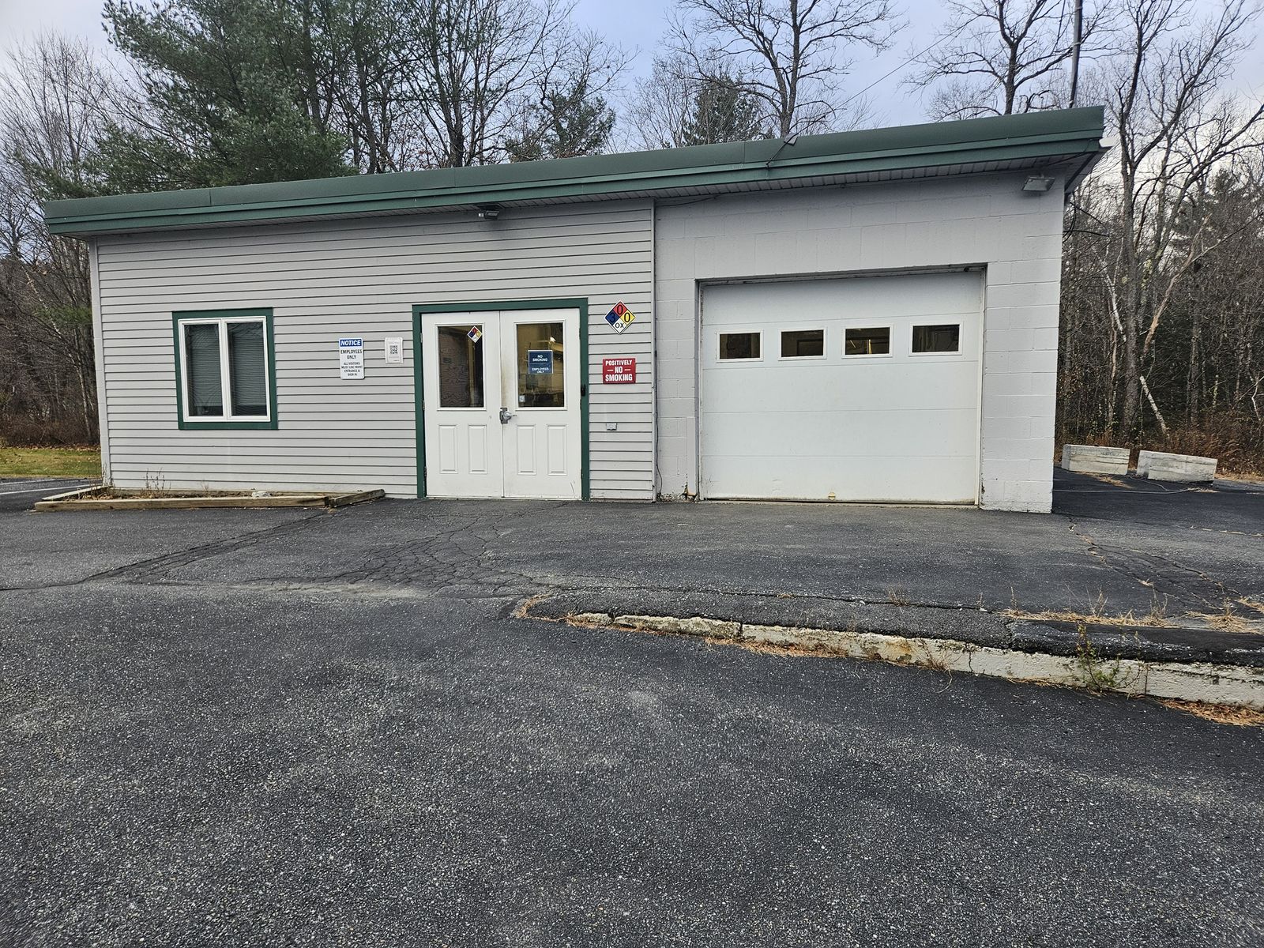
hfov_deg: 73.9
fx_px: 840
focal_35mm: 23
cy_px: 474
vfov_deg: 58.9
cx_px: 632
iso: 25
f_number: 1.8
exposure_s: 1/180
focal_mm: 5.4
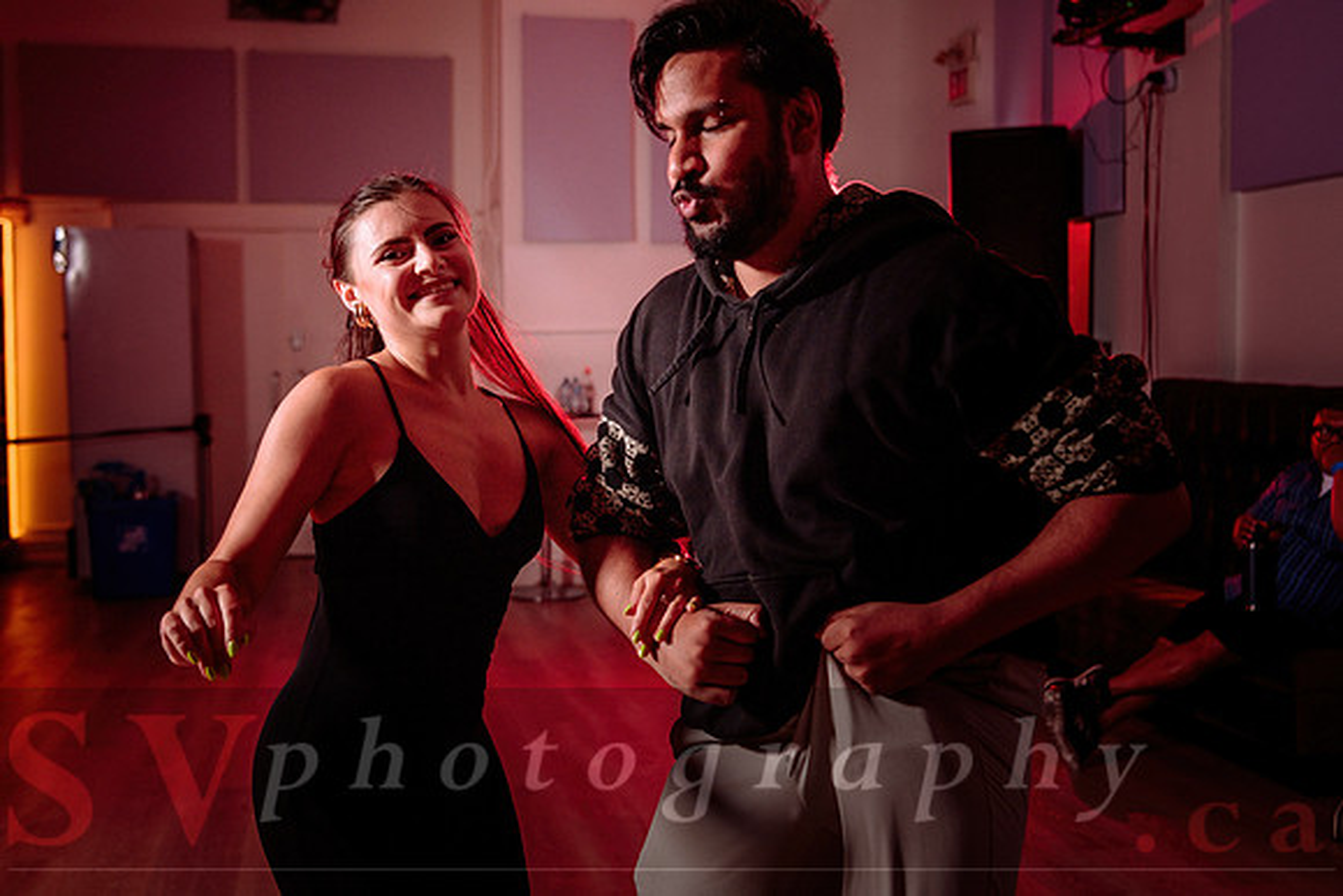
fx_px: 1645
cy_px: 429
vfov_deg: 30.5
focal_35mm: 44
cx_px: 720
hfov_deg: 44.4
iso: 800
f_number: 3.5
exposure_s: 1/80
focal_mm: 40
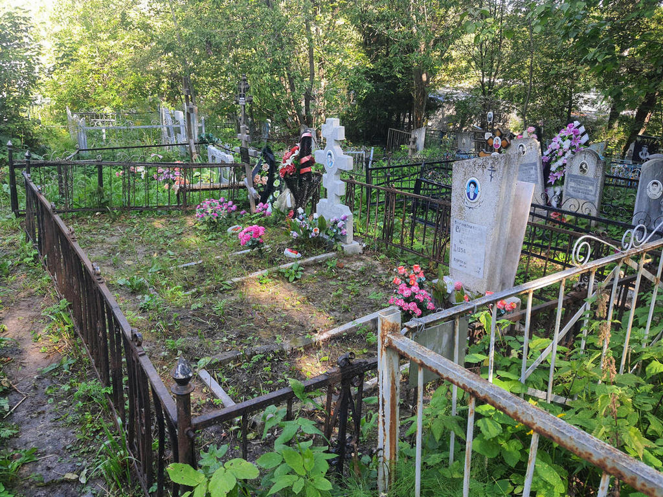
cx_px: 332
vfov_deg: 53.1
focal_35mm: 26
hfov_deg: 67.3
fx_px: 498
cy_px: 248
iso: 50
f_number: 1.7
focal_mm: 4.32
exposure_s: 1/163
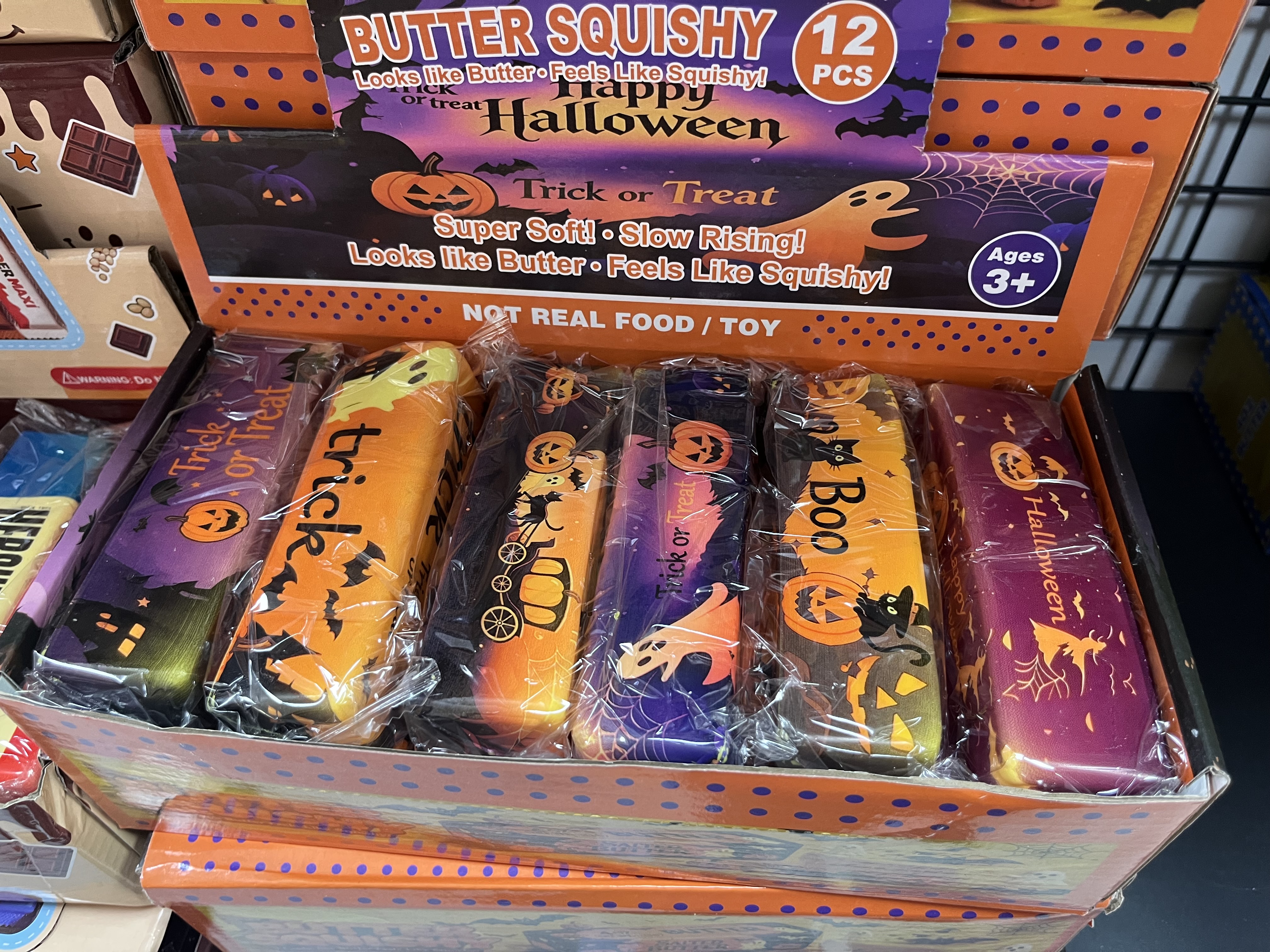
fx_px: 954
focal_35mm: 26
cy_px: 476
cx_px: 635
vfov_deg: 53.1
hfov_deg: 67.3
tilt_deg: -49.7
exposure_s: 1/50
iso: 200
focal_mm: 5.1
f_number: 1.6
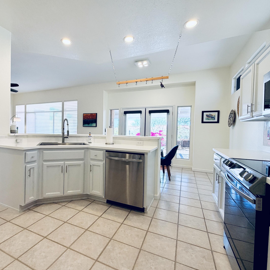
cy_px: 135
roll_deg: +0.8
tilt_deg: -1.0
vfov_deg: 84.0
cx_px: 110
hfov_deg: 83.1
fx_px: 150
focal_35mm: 17
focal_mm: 2.22
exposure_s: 1/120
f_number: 2.2
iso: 160
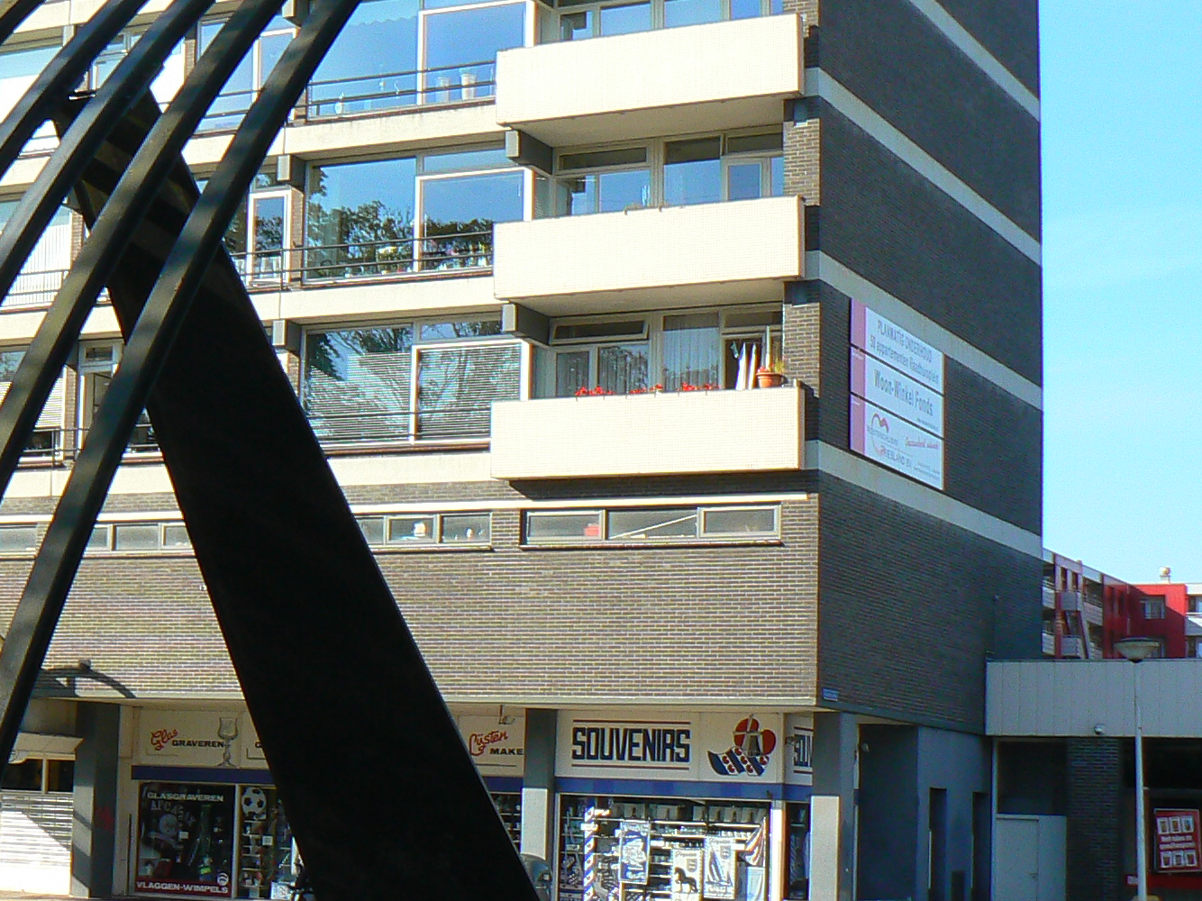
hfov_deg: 24.6
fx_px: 2639
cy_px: 496
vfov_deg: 19.4
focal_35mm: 76
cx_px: 32
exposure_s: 1/250
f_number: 5.6
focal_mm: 6
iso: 80
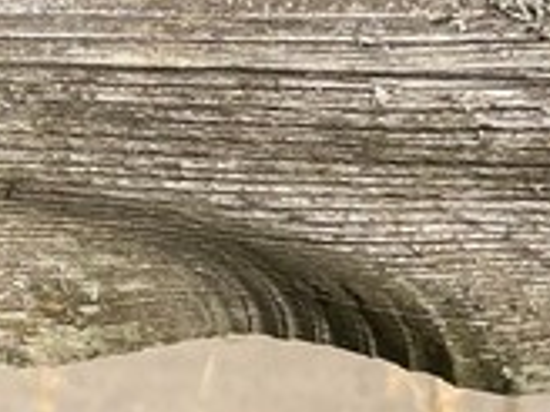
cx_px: -634
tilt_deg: -15.4
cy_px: 134
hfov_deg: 13.0
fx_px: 2018
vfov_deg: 11.7
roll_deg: +0.6
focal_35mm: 127
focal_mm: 4.25
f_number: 1.8
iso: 32
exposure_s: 1/1866
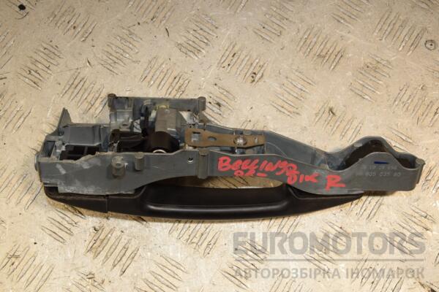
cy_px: 146
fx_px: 640
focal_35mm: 52
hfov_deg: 37.9
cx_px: 220
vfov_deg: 25.8
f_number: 9
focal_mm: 35
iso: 800
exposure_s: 1/200
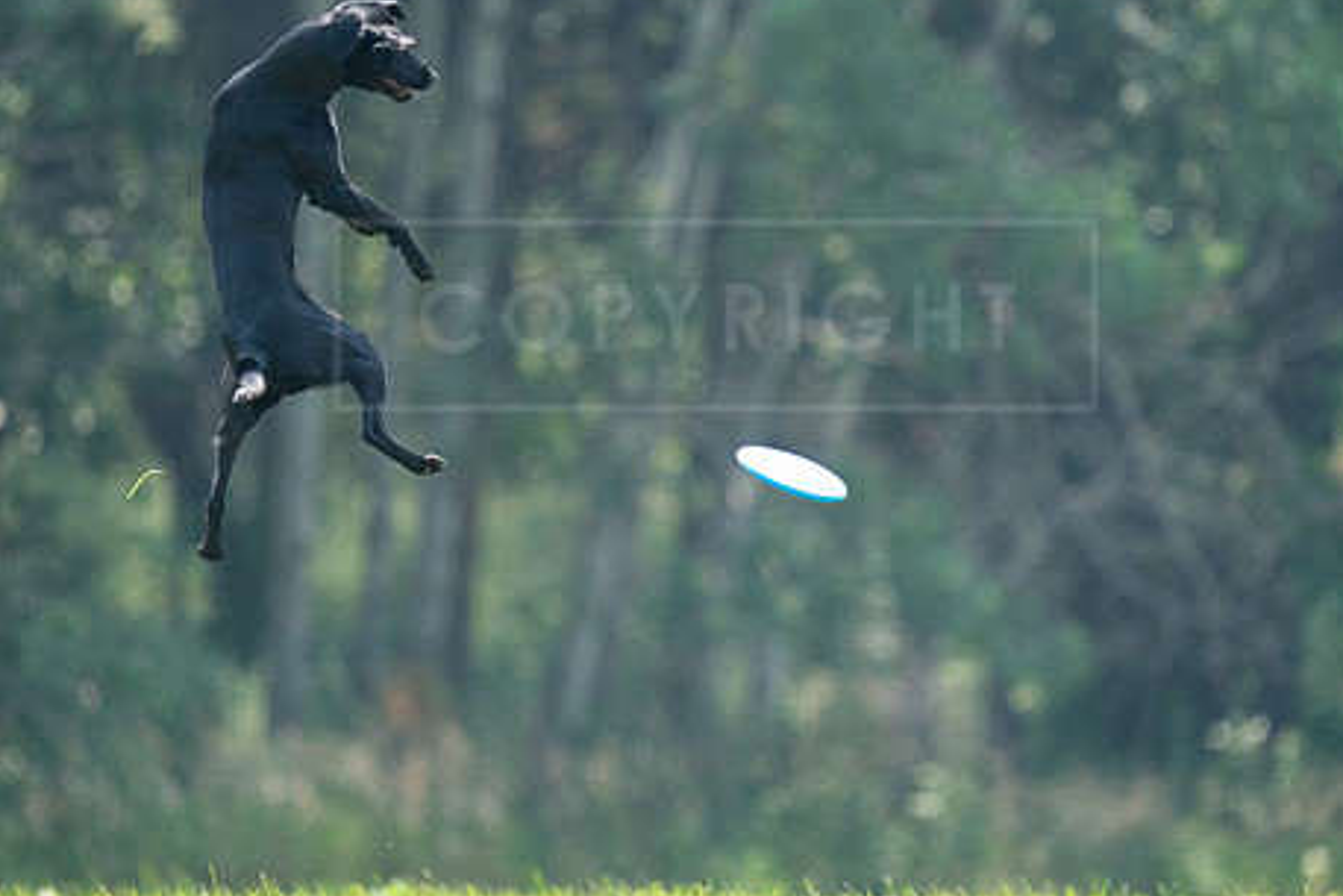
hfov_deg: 2.7
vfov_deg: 1.8
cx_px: 614
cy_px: 366
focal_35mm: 761
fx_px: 28397
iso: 5000
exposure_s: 1/4000
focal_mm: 600
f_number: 6.3
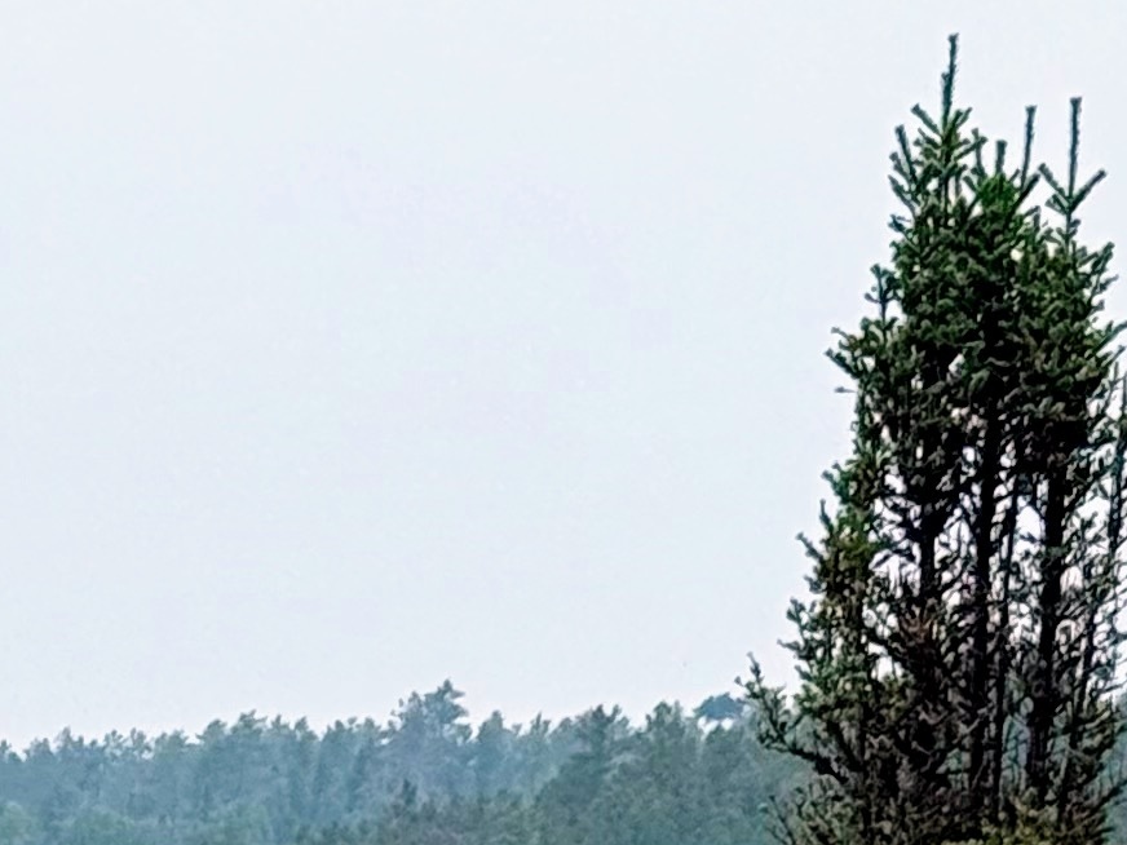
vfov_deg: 6.5
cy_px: 1684
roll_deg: -0.3
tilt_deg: -5.0
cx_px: -1065
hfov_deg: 8.5
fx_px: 7228
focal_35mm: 222
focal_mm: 6.76
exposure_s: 1/2208
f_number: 1.78
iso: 64
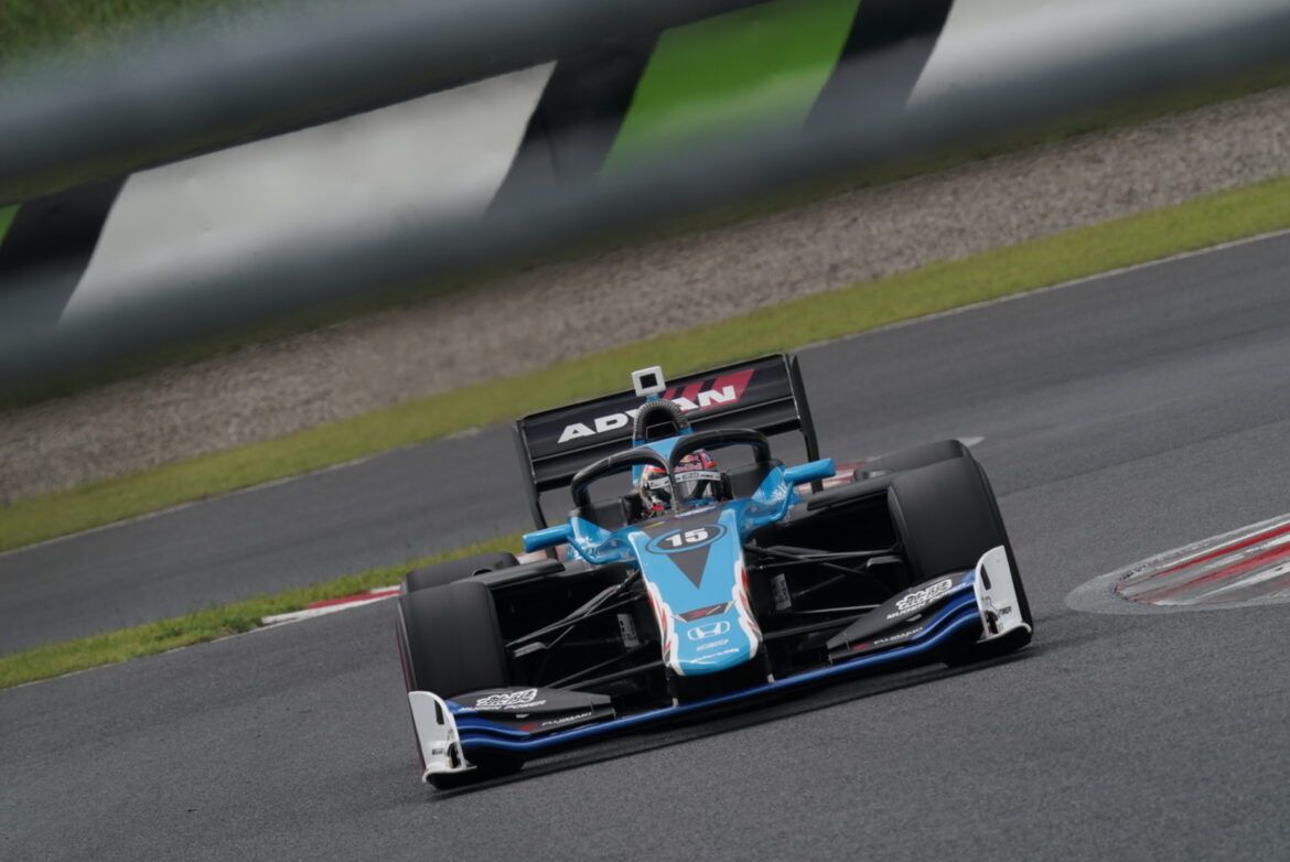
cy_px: 431
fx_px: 25711
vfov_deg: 1.9
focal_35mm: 717
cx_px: 645
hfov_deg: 2.9
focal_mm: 717
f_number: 16
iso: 800
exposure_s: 1/320
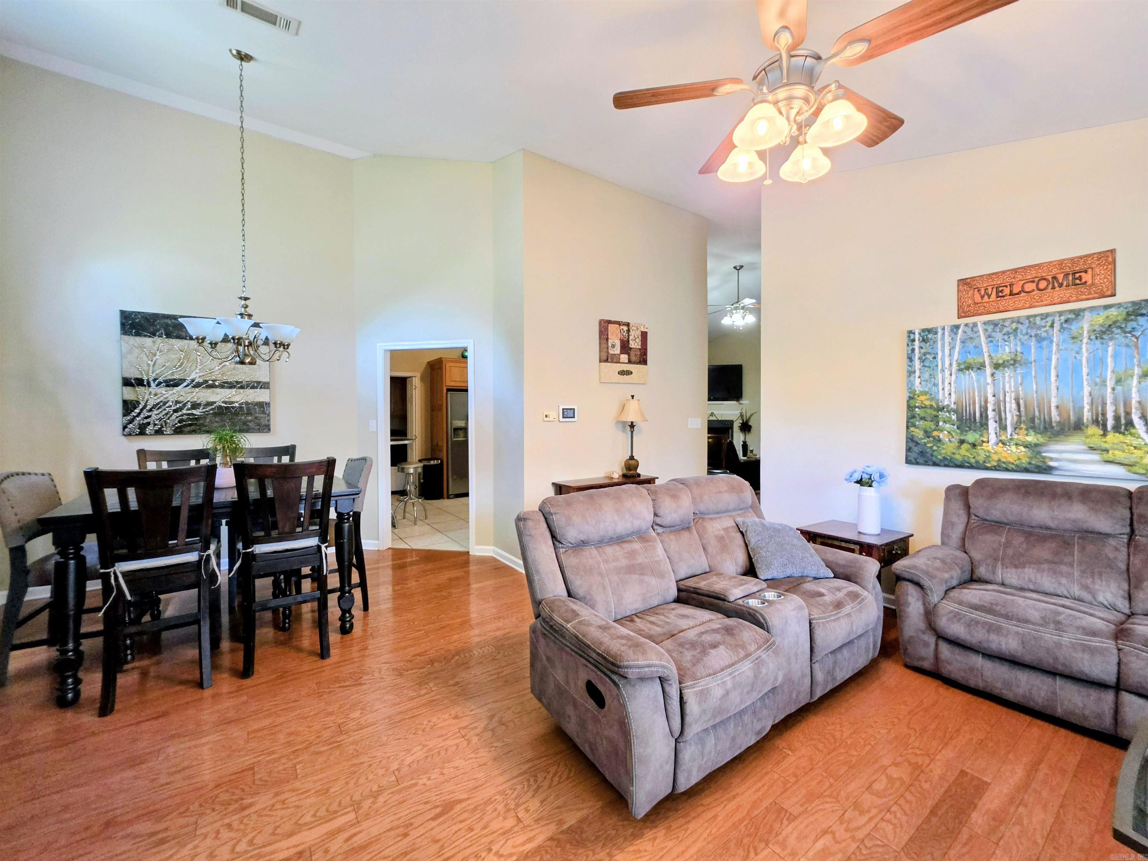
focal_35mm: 13
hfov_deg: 106.2
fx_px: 431
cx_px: 574
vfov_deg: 89.9
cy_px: 430
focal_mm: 2.2
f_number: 1.9
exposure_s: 1/60
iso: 320
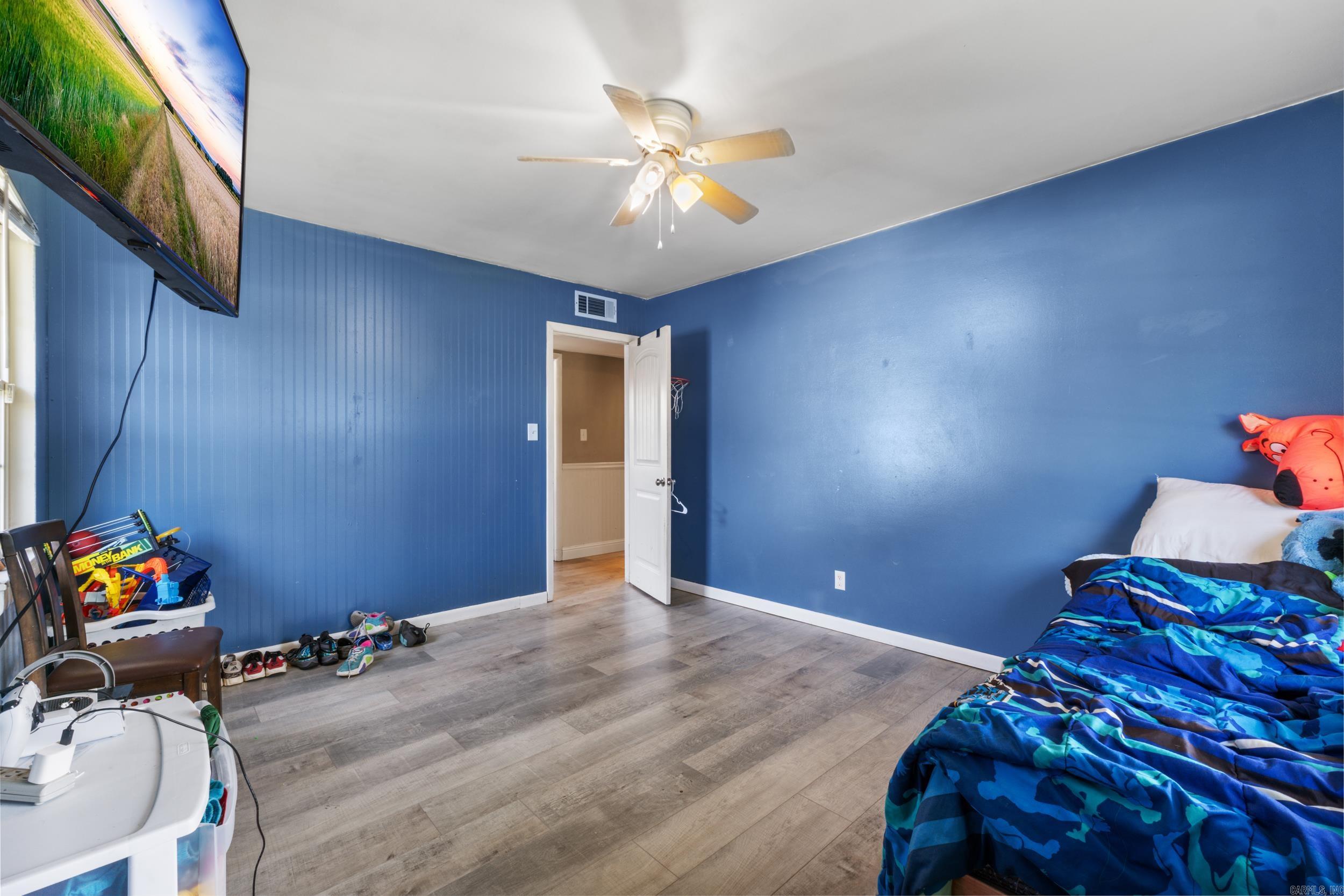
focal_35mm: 15
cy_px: 448
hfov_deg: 100.4
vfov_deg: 77.3
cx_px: 672
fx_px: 560
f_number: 9
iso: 200
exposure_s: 1/13
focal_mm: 10
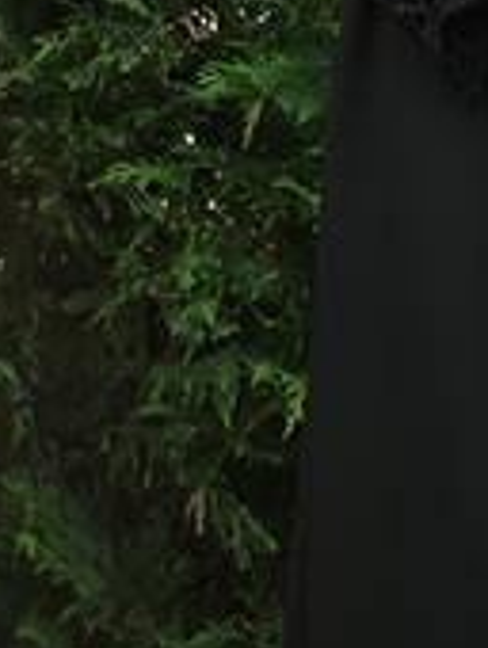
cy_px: -442
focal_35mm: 529
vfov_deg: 3.7
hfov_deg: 2.8
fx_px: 9919
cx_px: 740
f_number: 5.6
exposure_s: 1/250
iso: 400
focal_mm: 104
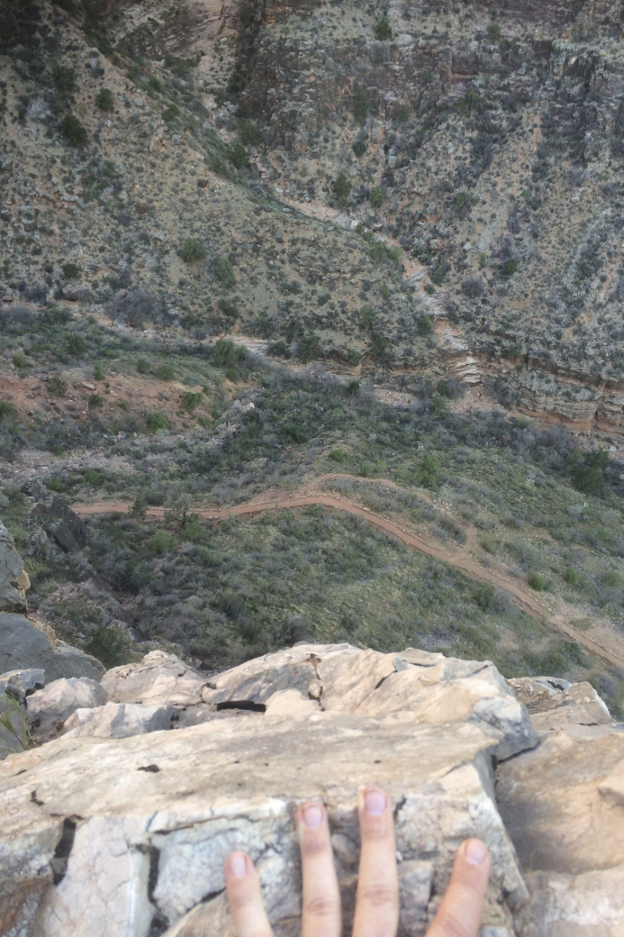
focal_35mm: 32
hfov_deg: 41.0
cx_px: 347
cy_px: 478
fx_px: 832
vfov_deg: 58.7
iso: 50
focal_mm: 4.12
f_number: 2.2
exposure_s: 1/120
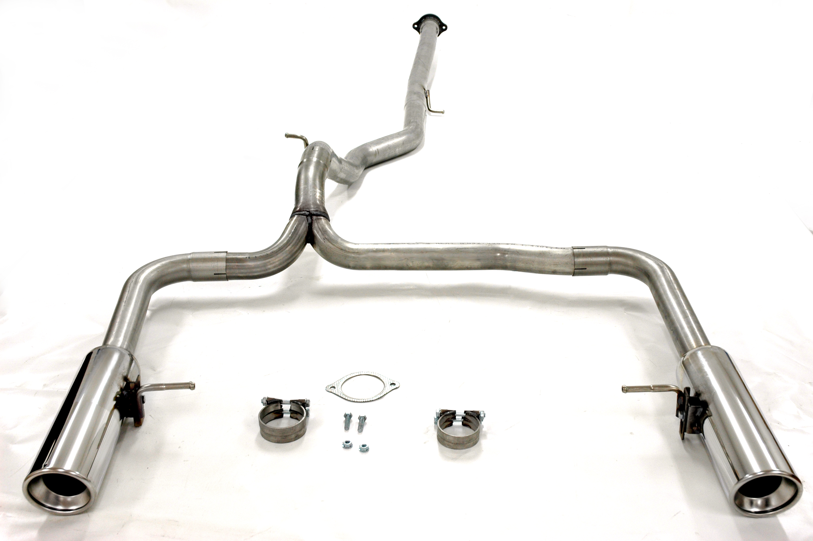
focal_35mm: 46
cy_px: 270
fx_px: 1049
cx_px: 406
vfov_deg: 28.9
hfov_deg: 42.4
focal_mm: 31
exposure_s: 1/13
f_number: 8
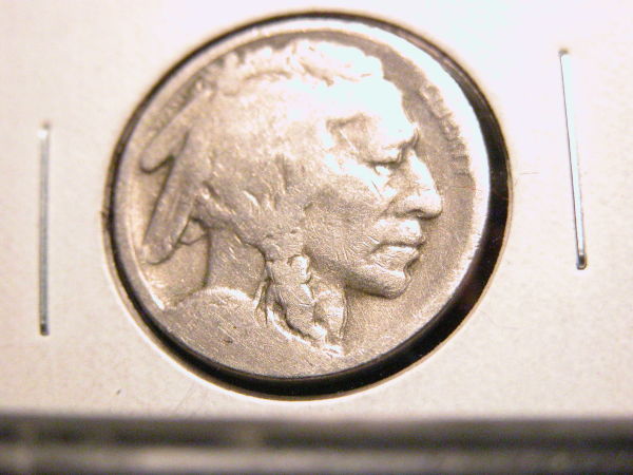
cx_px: 316
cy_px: 238
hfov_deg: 18.4
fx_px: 1957
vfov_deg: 13.8
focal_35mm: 107
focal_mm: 27.3
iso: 800
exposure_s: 1/250
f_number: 3.7
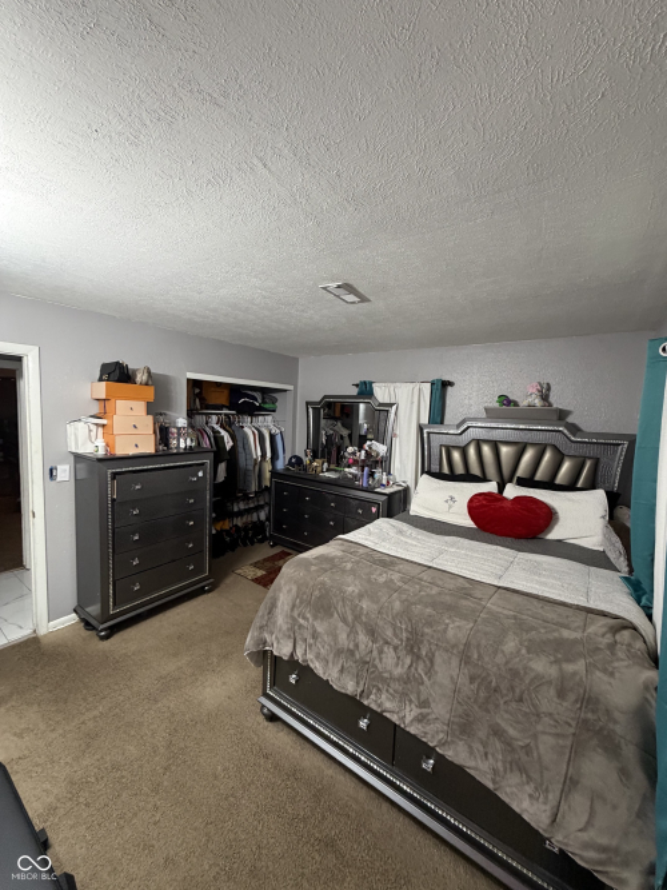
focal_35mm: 14
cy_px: 445
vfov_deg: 102.1
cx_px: 334
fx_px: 360
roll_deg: -2.2
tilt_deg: -5.3
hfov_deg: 85.7
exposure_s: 1/60
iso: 320
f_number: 2.2
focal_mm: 2.22
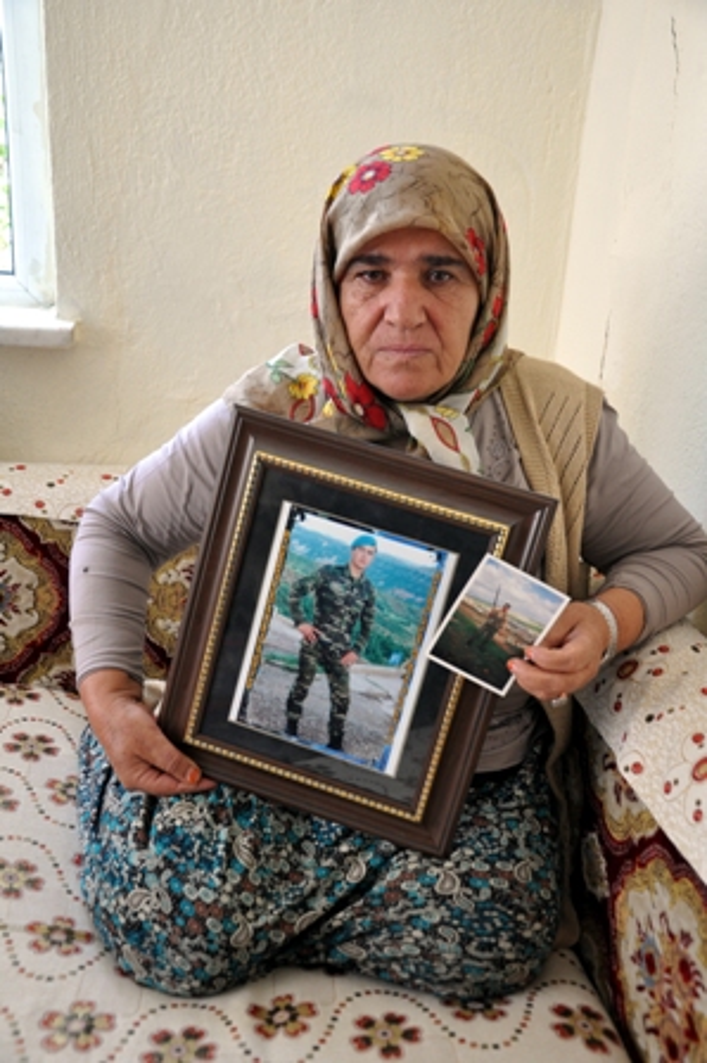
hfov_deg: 34.2
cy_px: 532
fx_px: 1151
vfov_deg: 49.6
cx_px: 354
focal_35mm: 39
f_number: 4
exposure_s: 1/60
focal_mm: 26
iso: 640
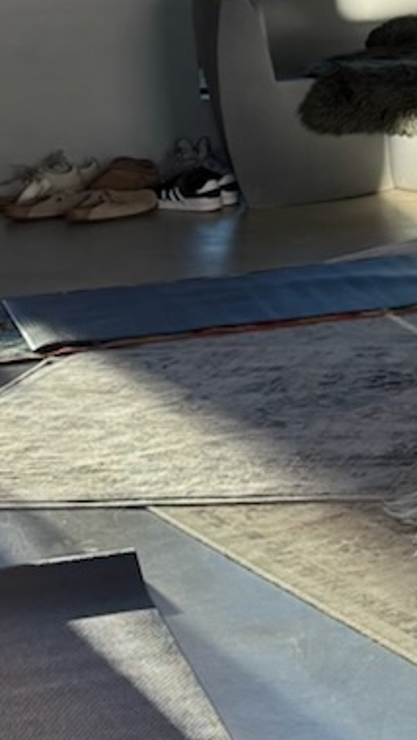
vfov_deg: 15.0
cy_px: 14
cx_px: 1241
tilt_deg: -7.0
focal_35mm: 141
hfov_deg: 7.6
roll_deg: -0.2
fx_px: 2769
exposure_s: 1/602
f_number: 1.78
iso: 100
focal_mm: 6.76
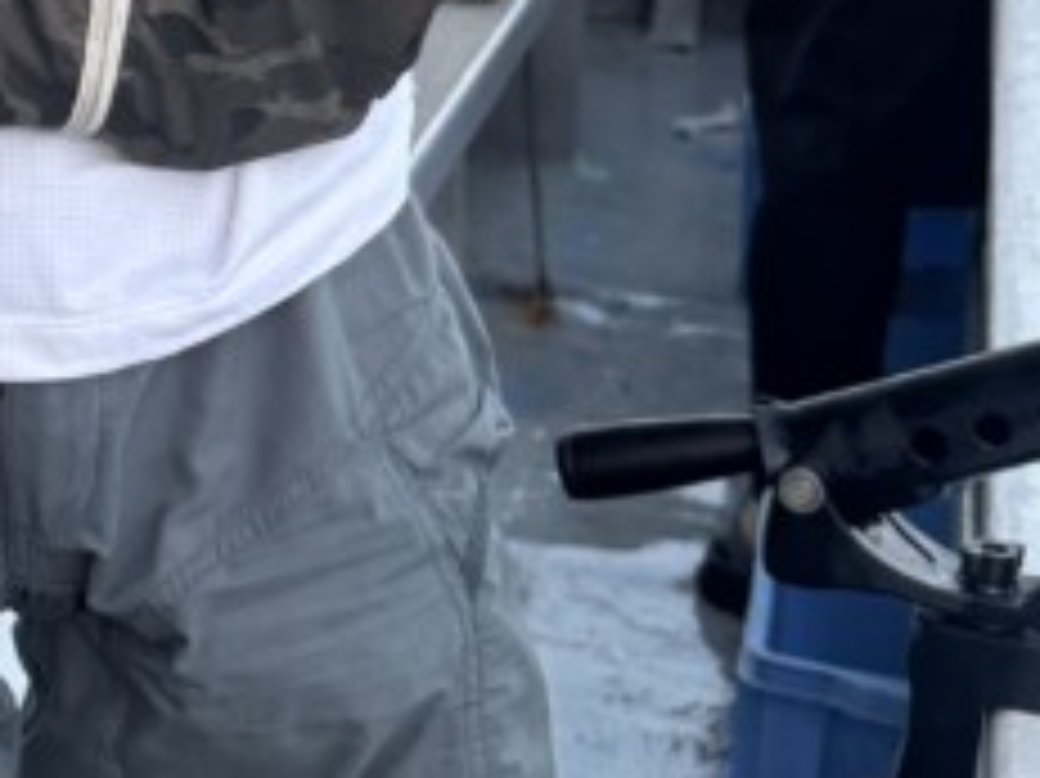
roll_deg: +2.6
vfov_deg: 13.5
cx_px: -234
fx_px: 3123
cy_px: -337
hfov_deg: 17.9
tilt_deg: +0.7
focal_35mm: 104
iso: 160
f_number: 1.78
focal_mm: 6.76
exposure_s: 1/121
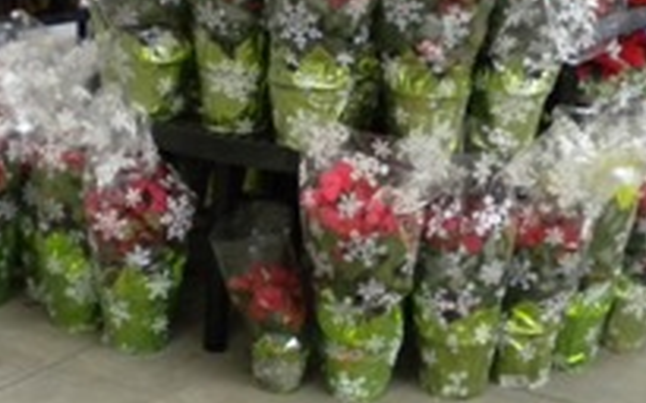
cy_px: 135
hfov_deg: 25.5
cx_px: 350
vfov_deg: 16.1
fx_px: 1426
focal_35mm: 81
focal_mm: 6.3
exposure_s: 1/55.4
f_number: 3.1
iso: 446
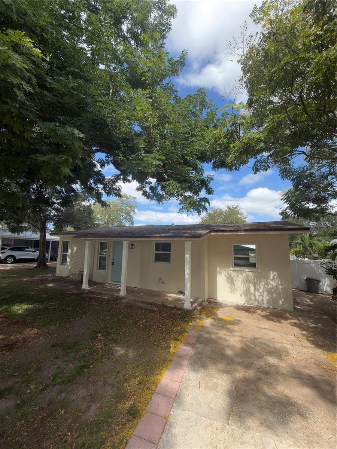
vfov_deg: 102.1
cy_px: 224
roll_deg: -0.9
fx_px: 182
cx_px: 168
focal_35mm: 14
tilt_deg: +9.0
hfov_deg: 85.7
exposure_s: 1/330
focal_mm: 2.22
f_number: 2.2
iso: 20
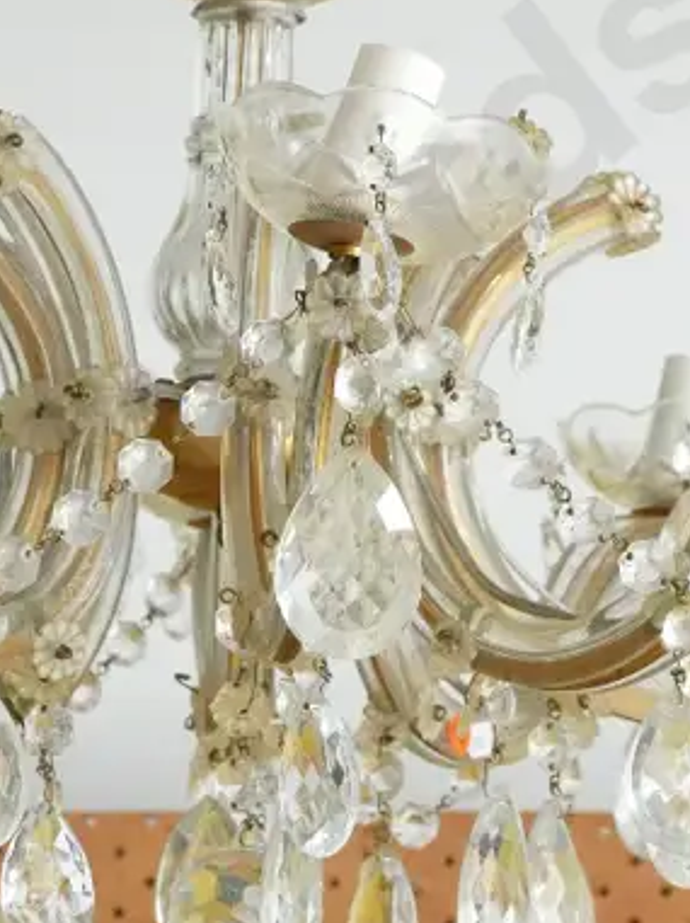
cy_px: 340
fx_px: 8599
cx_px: 266
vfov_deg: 6.1
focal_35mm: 323
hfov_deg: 4.6
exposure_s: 1/320
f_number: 5.6
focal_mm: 60
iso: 3200
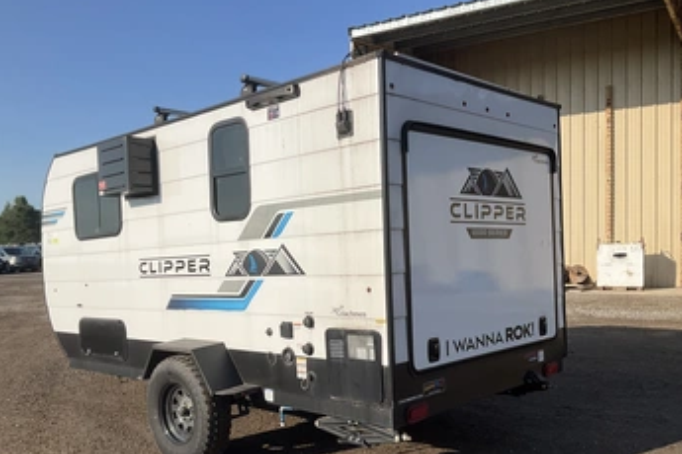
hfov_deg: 54.4
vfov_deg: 37.7
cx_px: 312
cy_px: 270
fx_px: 663
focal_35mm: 35
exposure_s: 1/2801
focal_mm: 3
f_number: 1.8
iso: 25
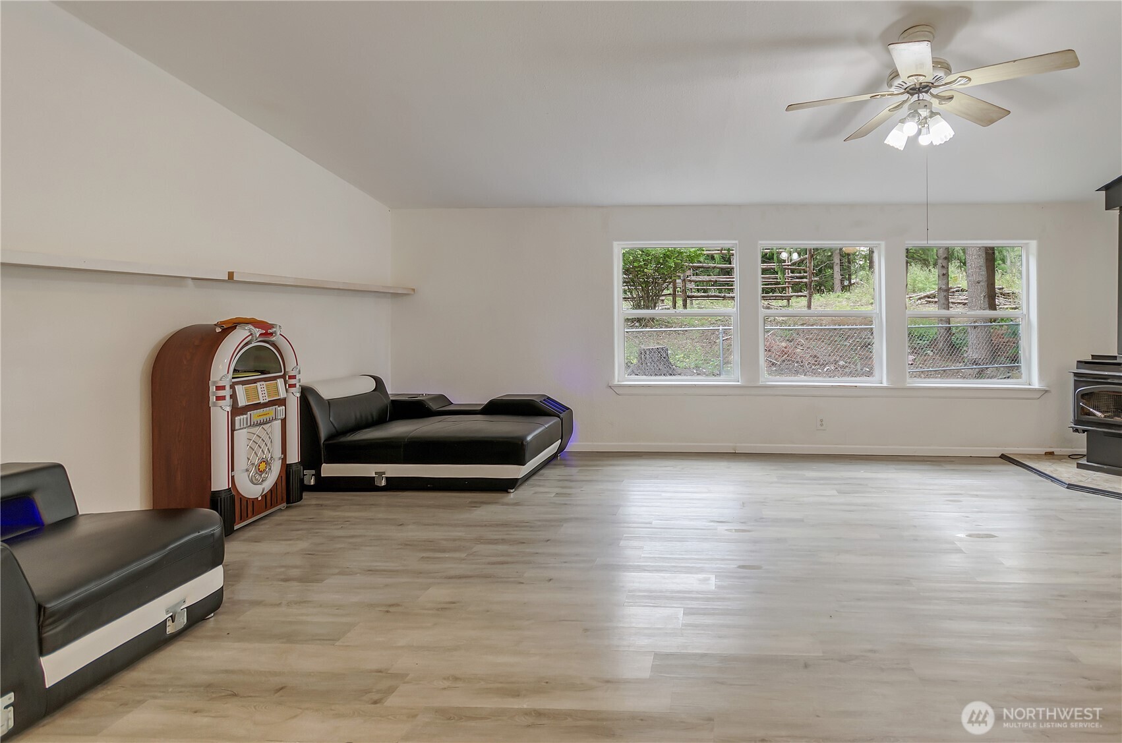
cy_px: 372
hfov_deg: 100.5
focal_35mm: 15
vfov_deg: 77.1
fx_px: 466
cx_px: 561
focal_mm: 10
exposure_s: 1/20
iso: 160
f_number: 4
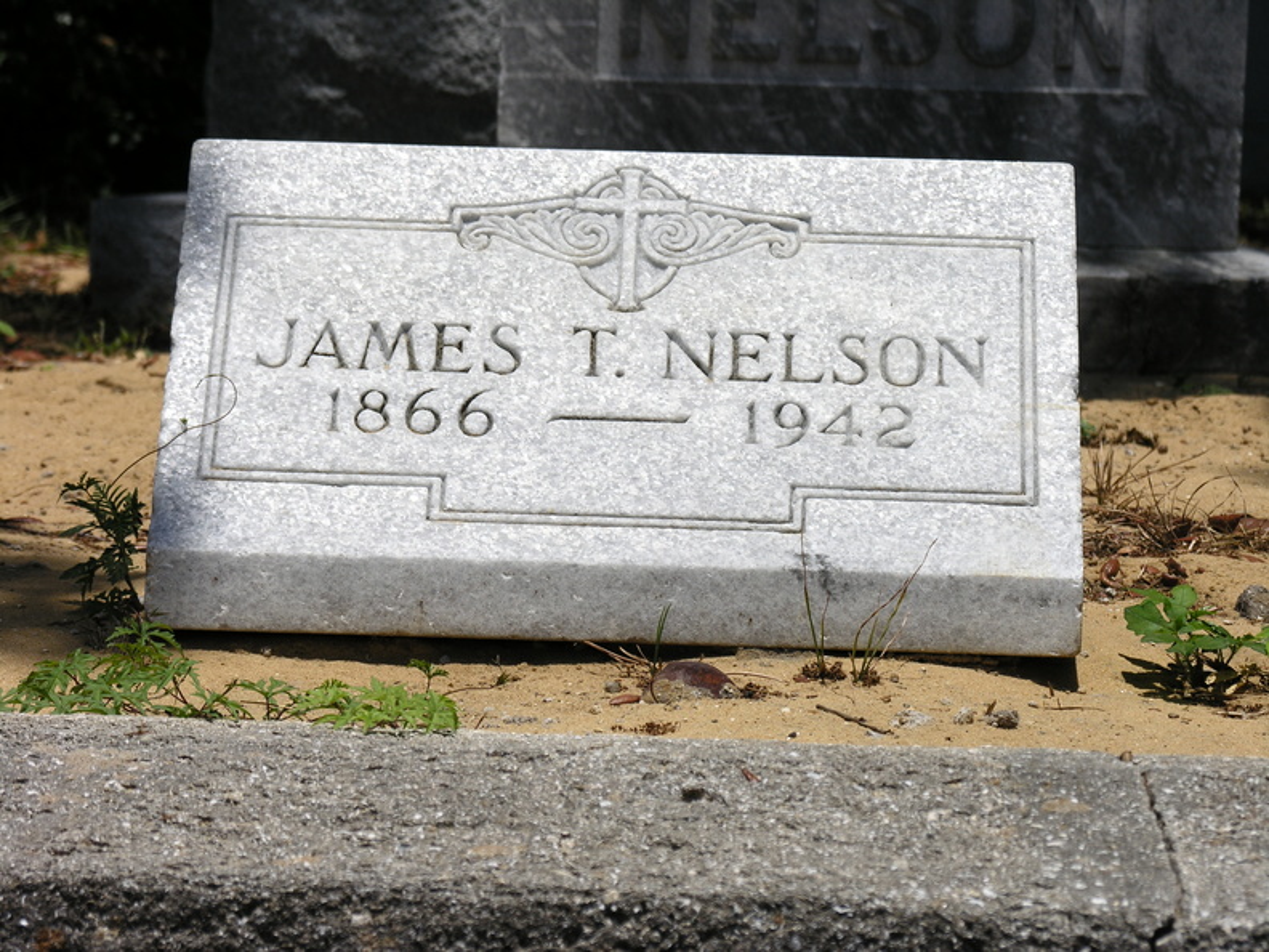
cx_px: 634
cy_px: 476
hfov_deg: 14.0
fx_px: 5169
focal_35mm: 141
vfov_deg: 10.5
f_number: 4.3
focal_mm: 35.9
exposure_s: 1/830
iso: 50
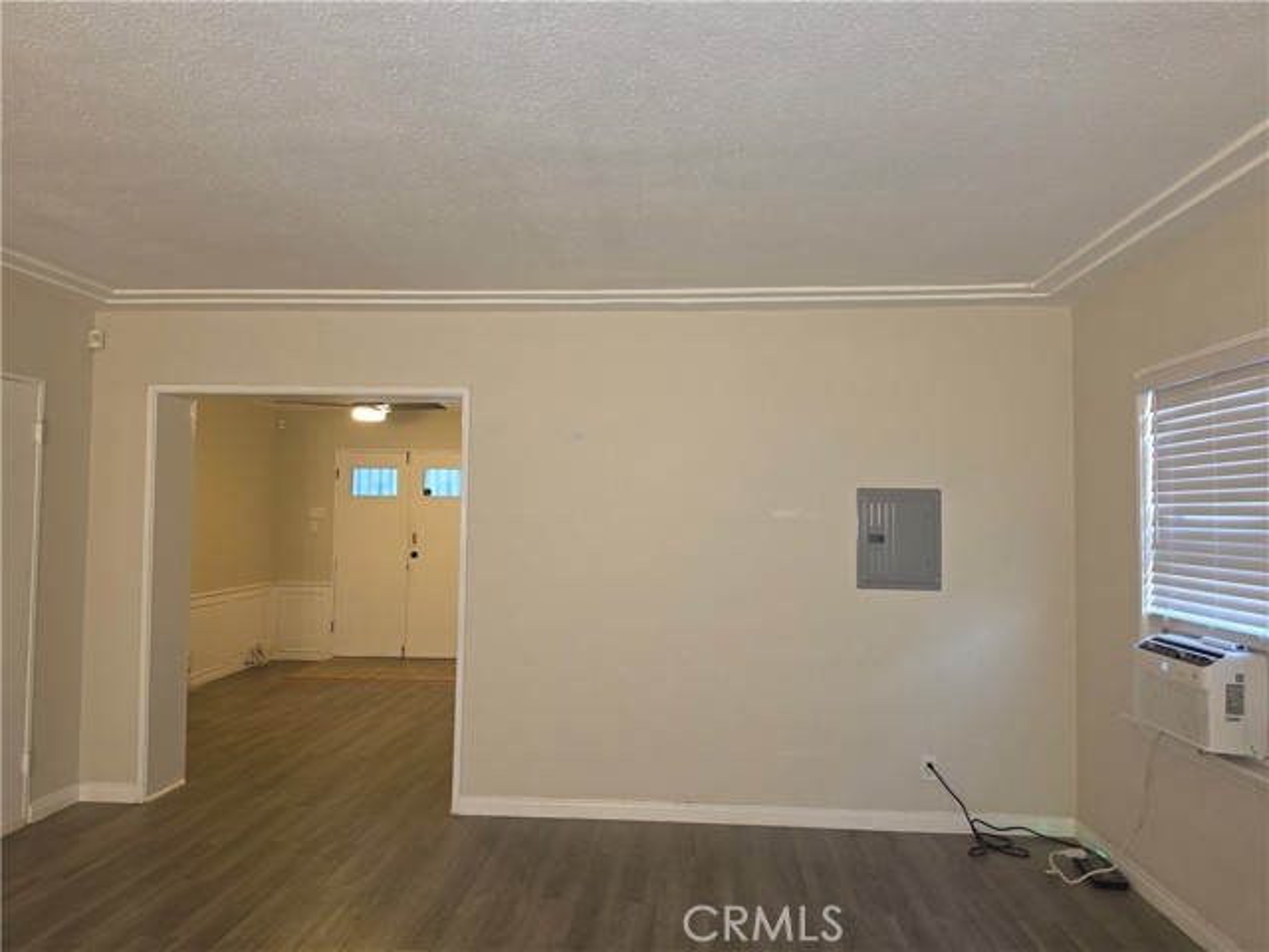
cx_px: 634
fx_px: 843
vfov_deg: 58.9
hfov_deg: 73.9
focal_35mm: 23
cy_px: 476
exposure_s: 1/24
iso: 64
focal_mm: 6.5
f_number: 1.4
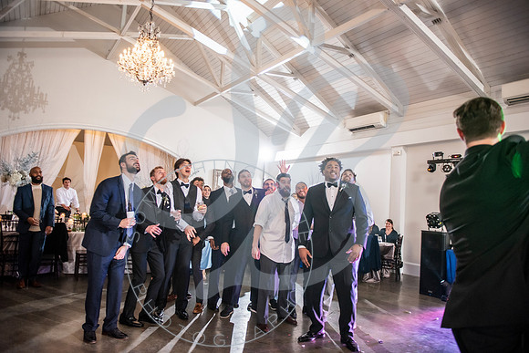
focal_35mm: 24
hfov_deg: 73.7
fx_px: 353
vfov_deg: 53.2
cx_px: 264
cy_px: 176
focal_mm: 24
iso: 1600
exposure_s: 1/125
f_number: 2.8
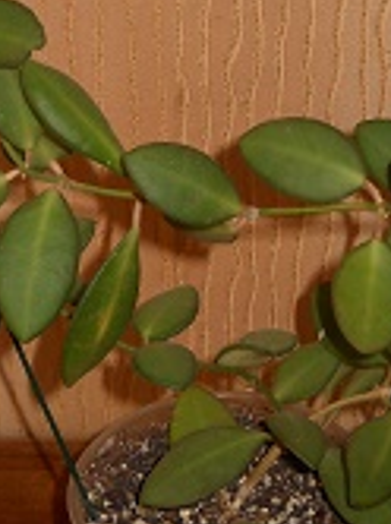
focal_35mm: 99
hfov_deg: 14.9
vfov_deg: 19.5
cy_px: 51
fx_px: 1495
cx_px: 202
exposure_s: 1/30
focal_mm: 6.72
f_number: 3.1
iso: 80
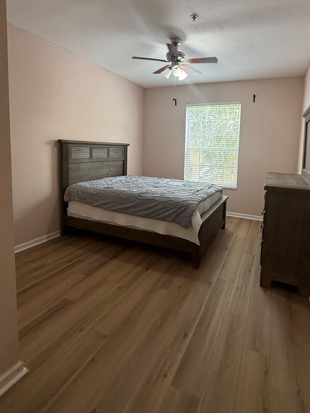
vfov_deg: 83.9
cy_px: 170
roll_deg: -2.1
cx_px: 181
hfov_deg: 68.2
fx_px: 227
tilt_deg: -5.1
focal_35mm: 19
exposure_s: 1/120
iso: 320
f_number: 2.2
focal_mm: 2.22
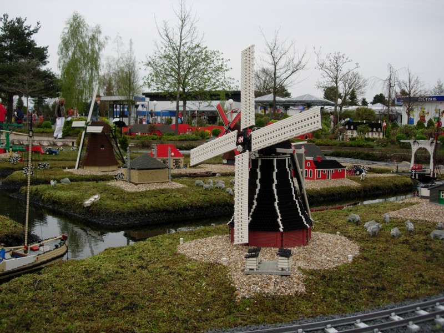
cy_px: 166
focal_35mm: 38
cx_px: 222
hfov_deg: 49.0
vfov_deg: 37.7
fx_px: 487
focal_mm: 7.8
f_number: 2.8
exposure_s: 1/995
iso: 64
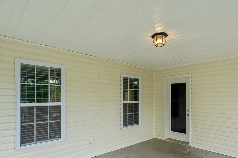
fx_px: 150
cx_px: 134
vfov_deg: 54.6
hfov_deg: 76.6
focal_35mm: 23
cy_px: 105
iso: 125
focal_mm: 16.5
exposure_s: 1/40
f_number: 9
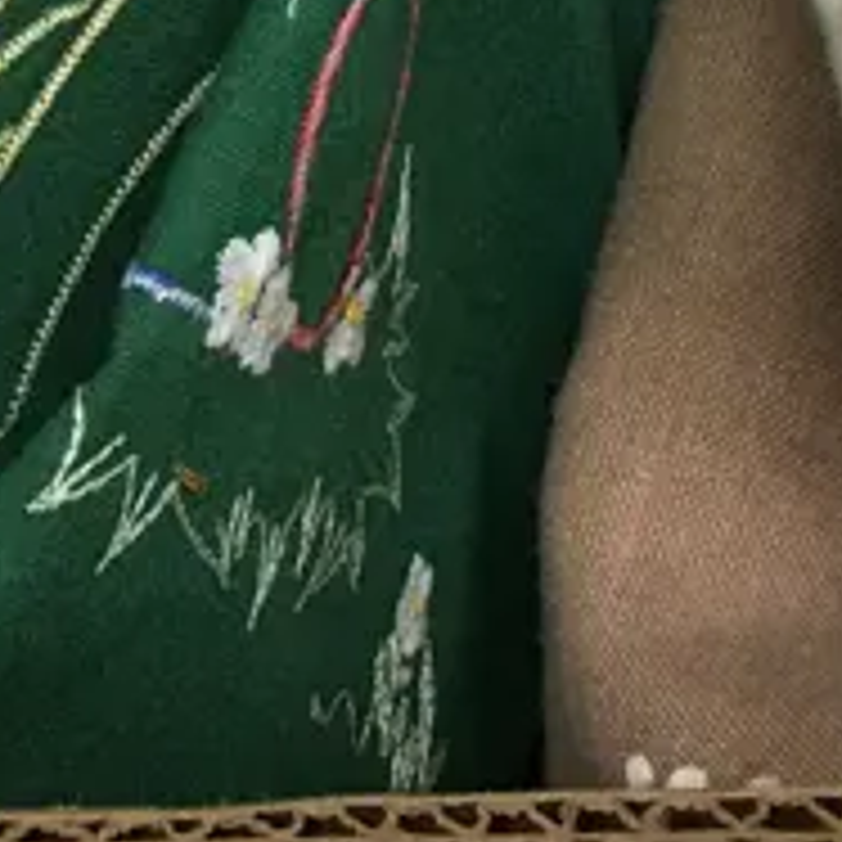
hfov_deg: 12.2
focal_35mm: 140
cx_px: -104
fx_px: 3853
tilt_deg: -51.4
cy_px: -792
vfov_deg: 11.4
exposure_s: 1/33
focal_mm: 4.15
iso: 50
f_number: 2.2
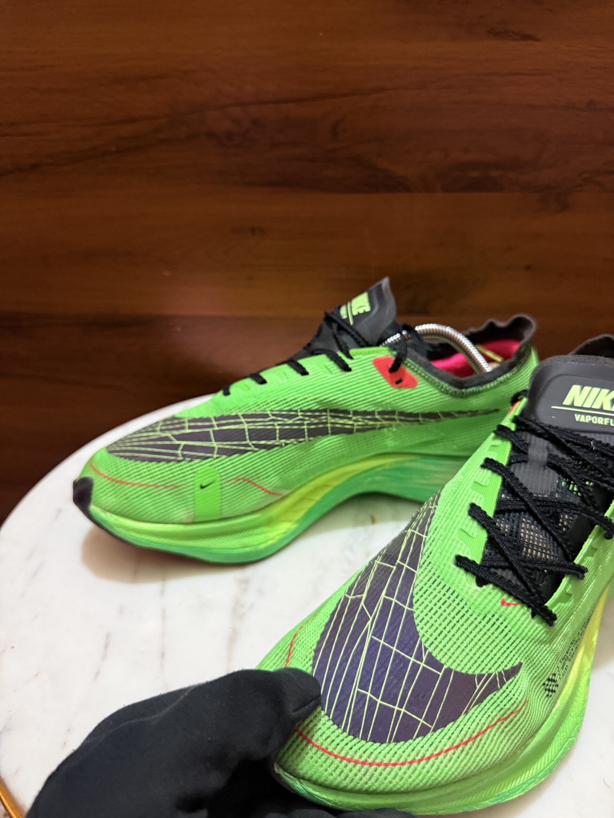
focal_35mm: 24
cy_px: 409
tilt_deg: -29.0
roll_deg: -0.3
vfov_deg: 71.6
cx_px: 307
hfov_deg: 56.8
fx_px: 568
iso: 400
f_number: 1.78
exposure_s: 1/50
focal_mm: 6.76
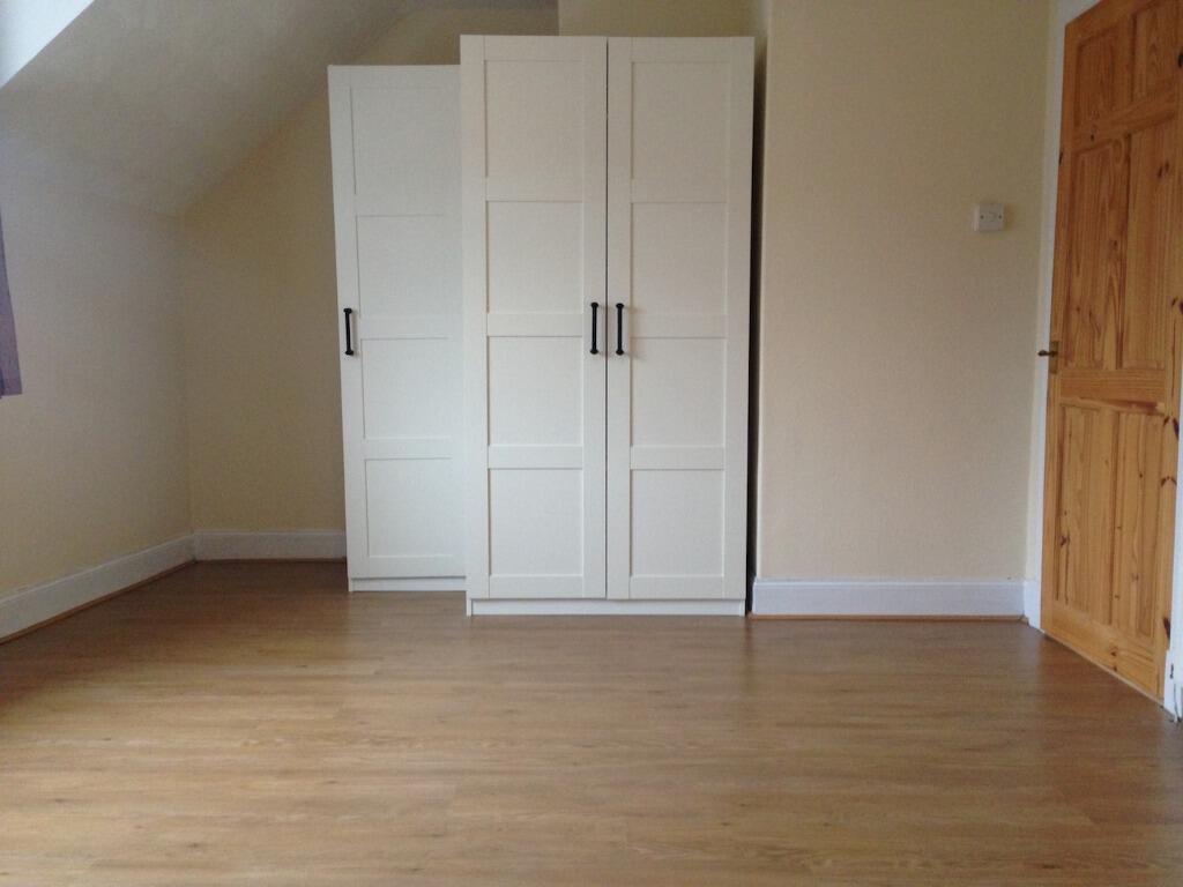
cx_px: 592
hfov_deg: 55.4
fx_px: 1128
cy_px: 444
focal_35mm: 33
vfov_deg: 42.9
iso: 160
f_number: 2.4
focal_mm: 4.12
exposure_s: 1/20
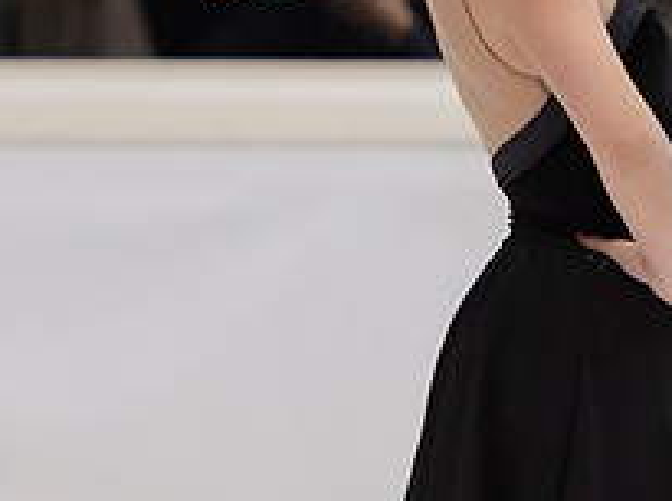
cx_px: 464
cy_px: -116
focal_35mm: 1289
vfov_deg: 1.2
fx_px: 24979
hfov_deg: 1.5
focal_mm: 170
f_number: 3.5
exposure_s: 1/250
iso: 800
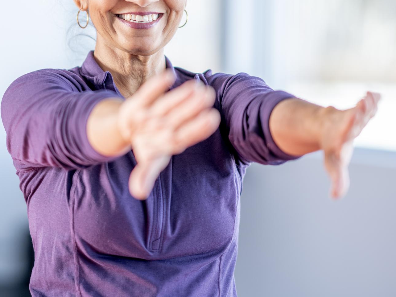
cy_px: 81
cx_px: 78
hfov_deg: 12.1
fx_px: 1865
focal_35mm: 163
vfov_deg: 9.1
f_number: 1.4
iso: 125
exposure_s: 1/320
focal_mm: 85
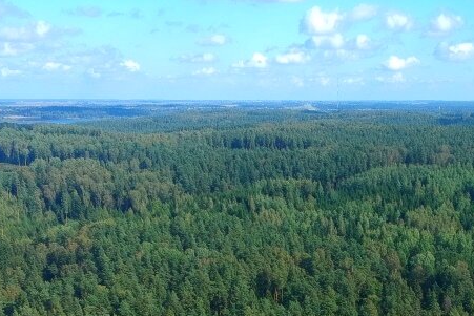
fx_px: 777
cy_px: 368
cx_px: 354
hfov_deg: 33.3
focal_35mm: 59
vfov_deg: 21.5
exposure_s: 1/640
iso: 100
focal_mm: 4.49
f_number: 2.6
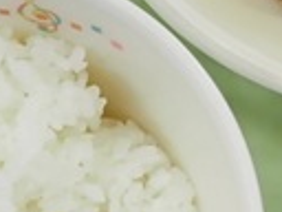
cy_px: -60
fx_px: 1271
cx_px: 427
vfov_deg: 9.4
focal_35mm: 156
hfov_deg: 12.1
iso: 100
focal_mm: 4.5
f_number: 2
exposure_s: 1/125
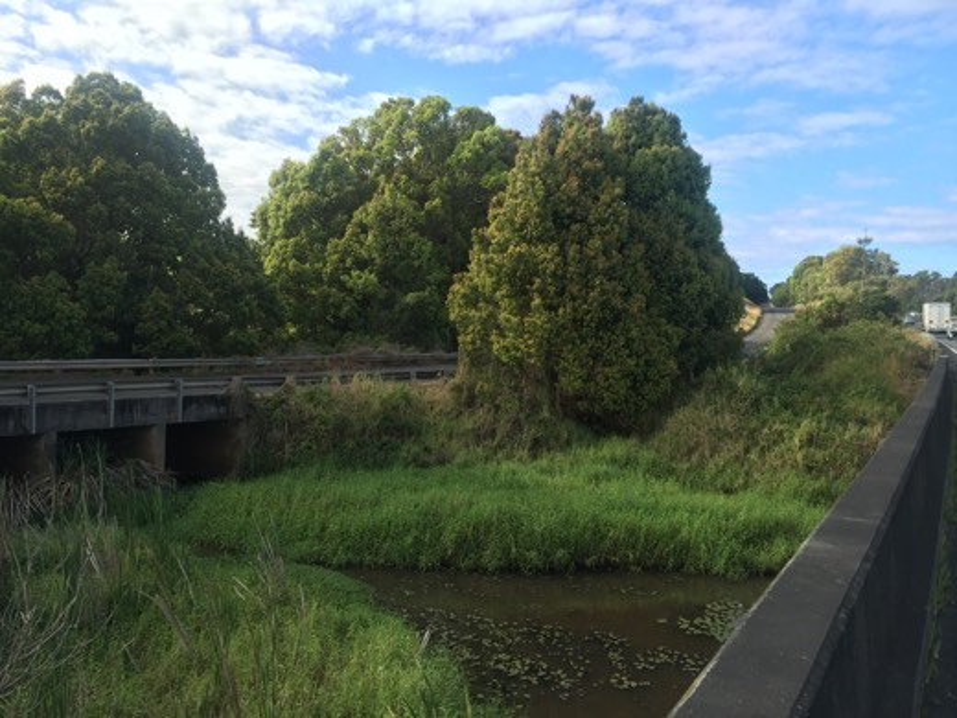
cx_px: 478
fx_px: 802
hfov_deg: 61.7
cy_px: 359
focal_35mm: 29
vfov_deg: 48.2
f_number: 2.2
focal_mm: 4.15
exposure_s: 1/775
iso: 32
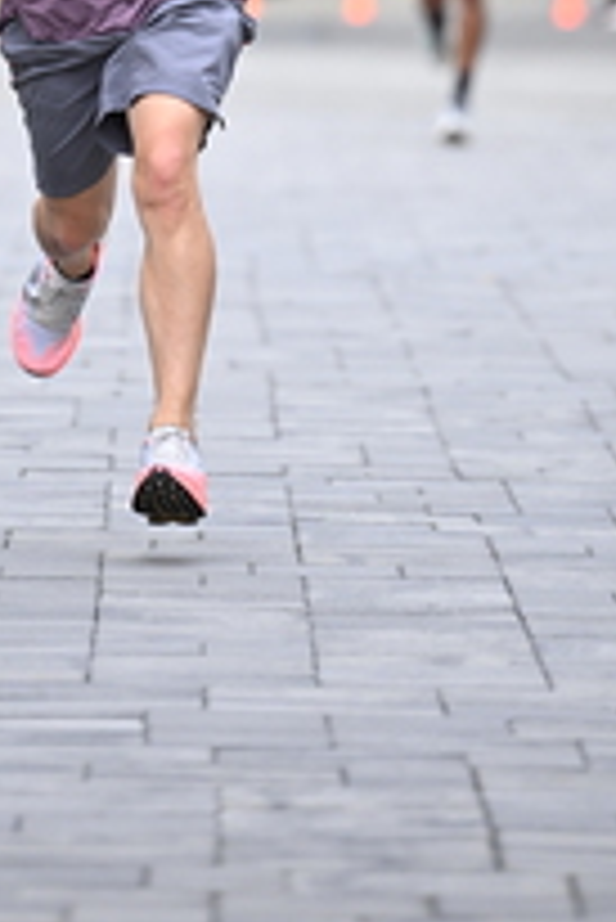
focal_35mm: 536
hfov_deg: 2.6
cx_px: 160
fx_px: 13733
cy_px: -211
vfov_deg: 3.8
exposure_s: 1/1600
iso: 1000
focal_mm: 200
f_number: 2.8
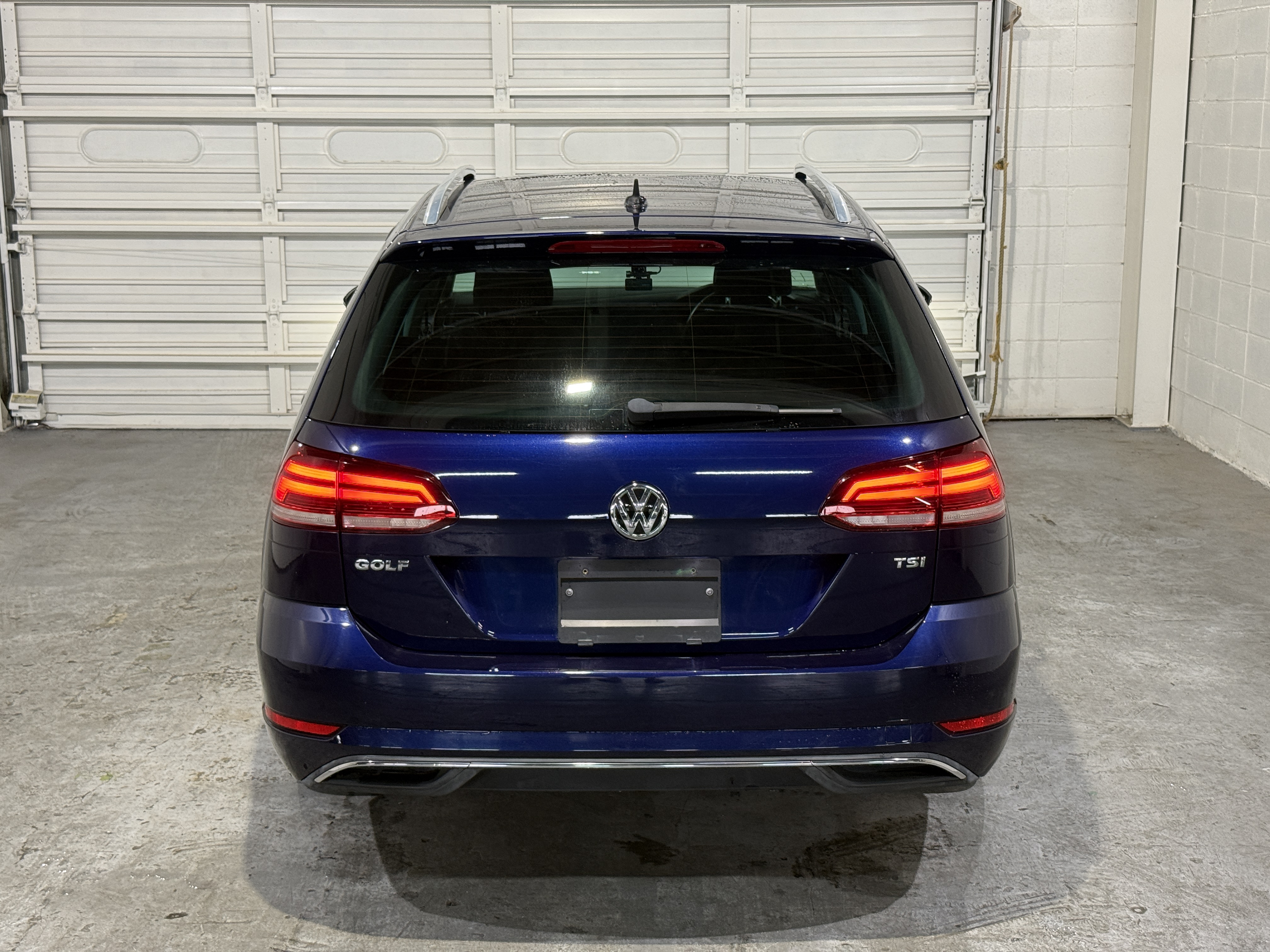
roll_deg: +0.1
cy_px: 476
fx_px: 1761
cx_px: 635
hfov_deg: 39.7
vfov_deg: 30.3
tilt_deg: -11.2
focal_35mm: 48
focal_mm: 6.76
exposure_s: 1/60
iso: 125
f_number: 1.78
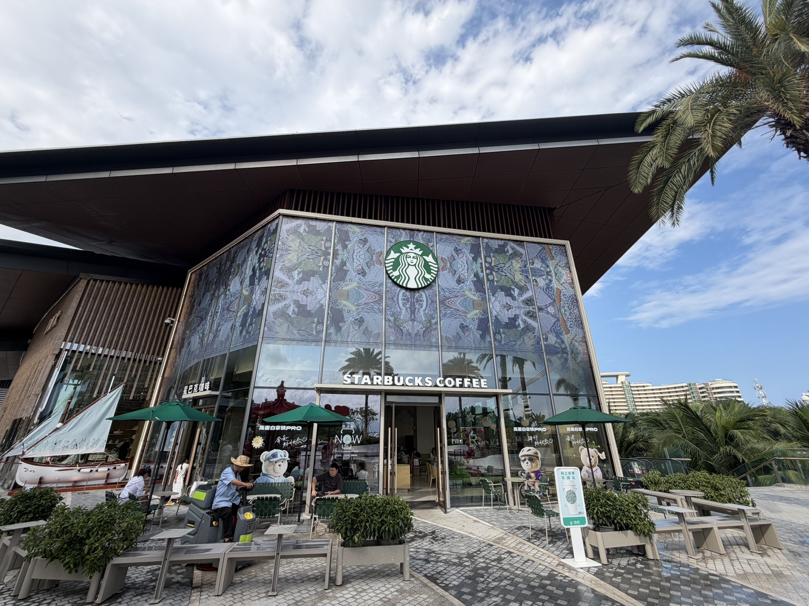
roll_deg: +0.5
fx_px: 327
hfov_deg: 102.1
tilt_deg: +22.9
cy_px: 303
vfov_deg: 85.7
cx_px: 404
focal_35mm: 14
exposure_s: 1/770
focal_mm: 2.22
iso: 25
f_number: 2.2
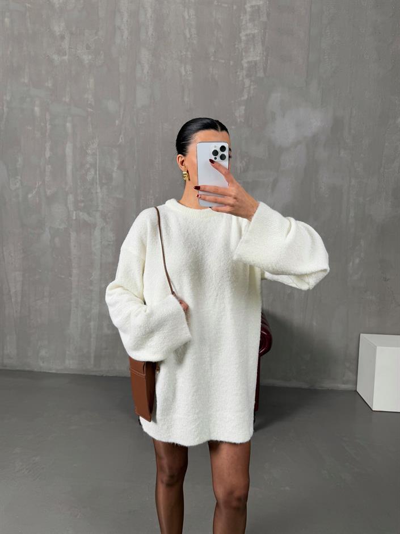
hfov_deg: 56.8
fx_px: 370
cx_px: 200
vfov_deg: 71.6
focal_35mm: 24
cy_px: 267
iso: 64
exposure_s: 1/121
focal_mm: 6.76
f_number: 1.78
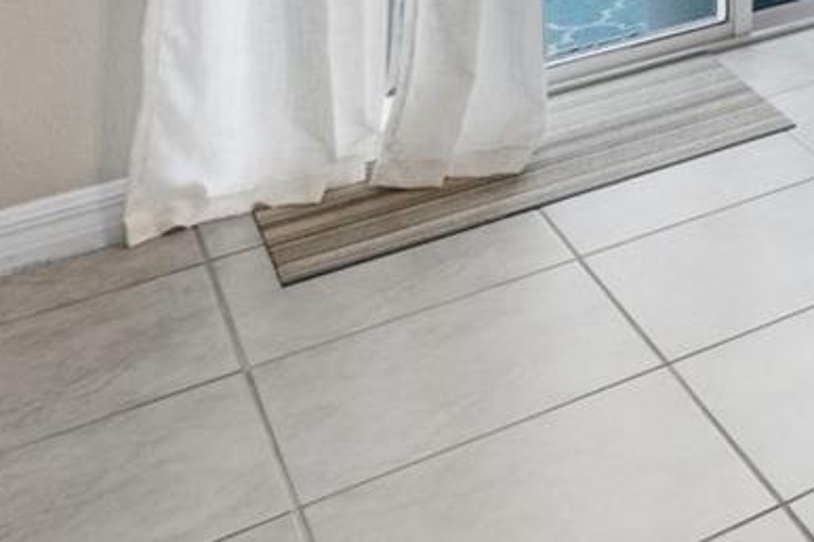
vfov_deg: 17.0
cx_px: 1483
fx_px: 1402
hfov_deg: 21.1
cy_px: -504
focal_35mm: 62
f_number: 9
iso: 100
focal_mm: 10
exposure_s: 1/2
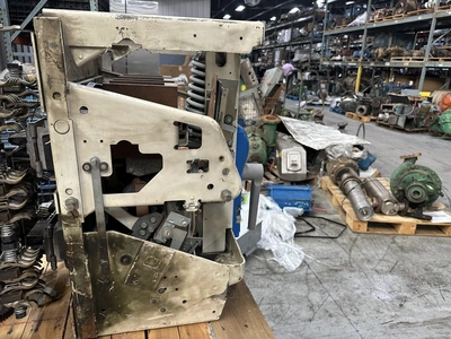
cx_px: 226
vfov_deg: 56.8
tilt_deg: -17.4
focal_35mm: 24
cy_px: 170
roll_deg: -2.5
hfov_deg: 71.6
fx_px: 313
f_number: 1.78
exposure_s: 1/60
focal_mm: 6.86
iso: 250
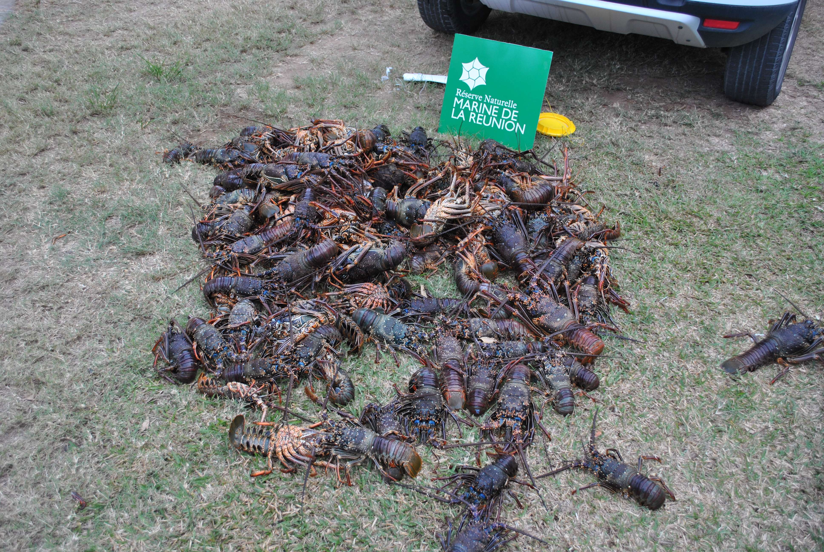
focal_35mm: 33
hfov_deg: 57.2
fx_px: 756
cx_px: 412
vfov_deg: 40.1
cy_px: 276
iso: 200
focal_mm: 22
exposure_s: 1/80
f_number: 4.5
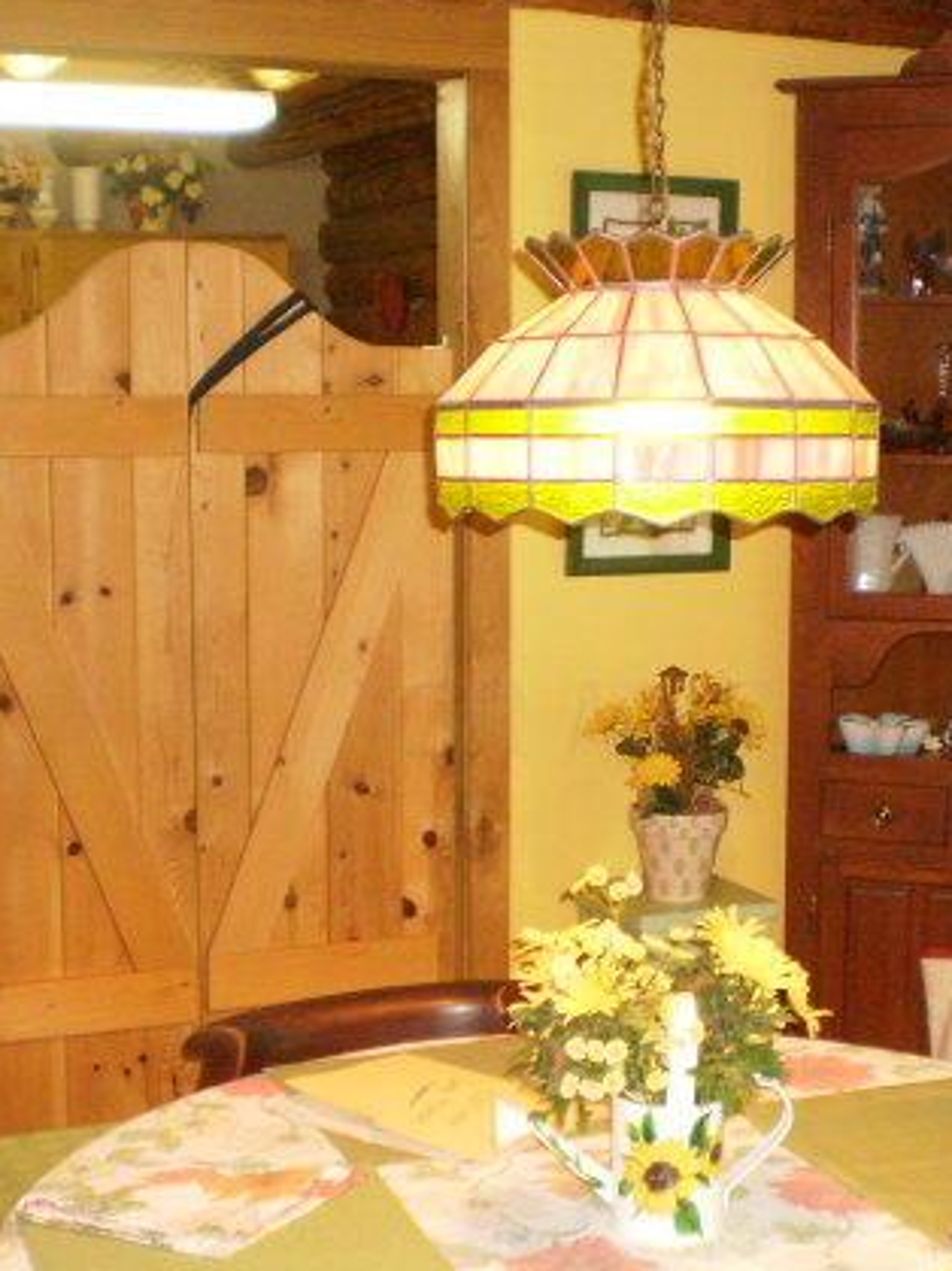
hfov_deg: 26.5
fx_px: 2018
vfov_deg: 34.9
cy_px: 713
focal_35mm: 55
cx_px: 576
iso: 320
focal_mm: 6.3
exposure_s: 1/30
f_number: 3.1
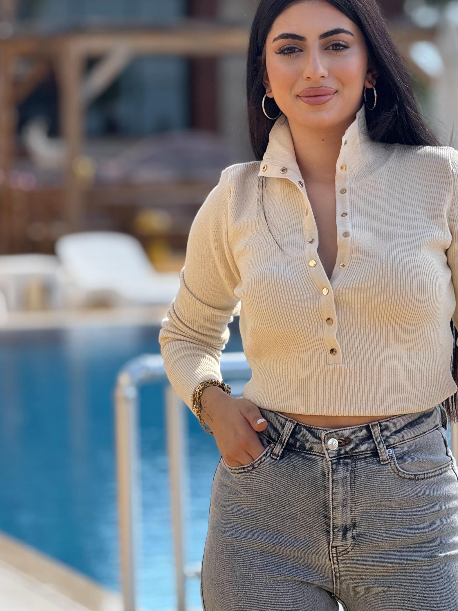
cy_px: 263
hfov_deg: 8.5
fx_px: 3069
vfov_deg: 11.4
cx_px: 314
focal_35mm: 174
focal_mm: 15.66
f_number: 2.8
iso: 50
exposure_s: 1/700
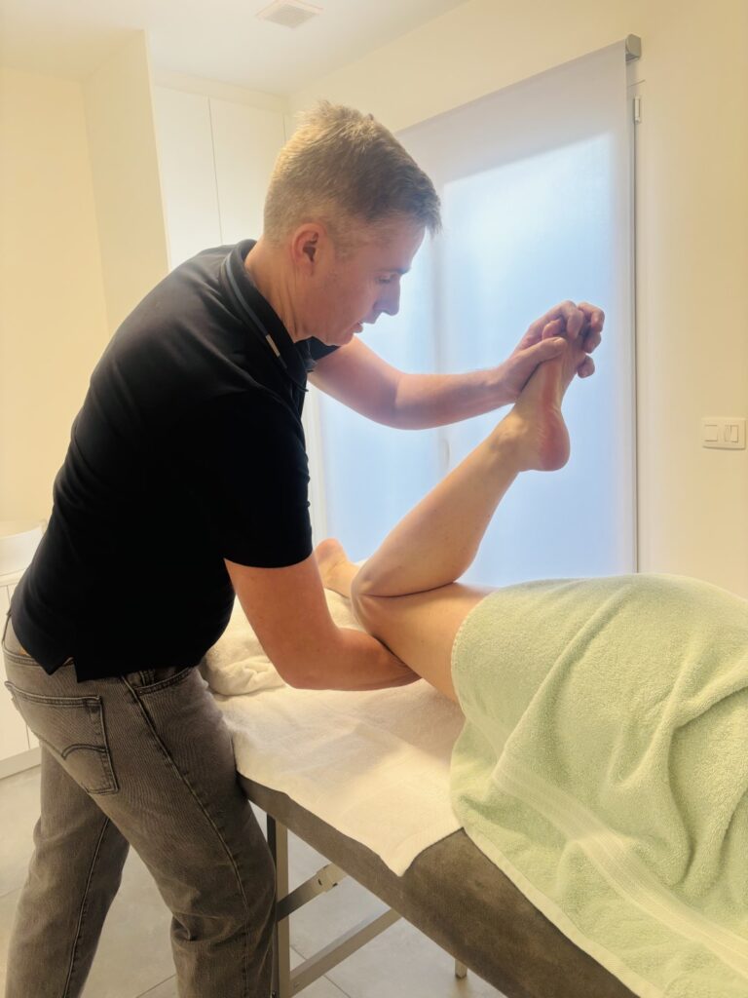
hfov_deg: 53.1
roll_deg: +3.0
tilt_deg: -8.5
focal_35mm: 26
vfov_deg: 67.3
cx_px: 374
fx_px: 749
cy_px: 499
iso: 125
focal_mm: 5.96
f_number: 1.6
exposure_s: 1/100
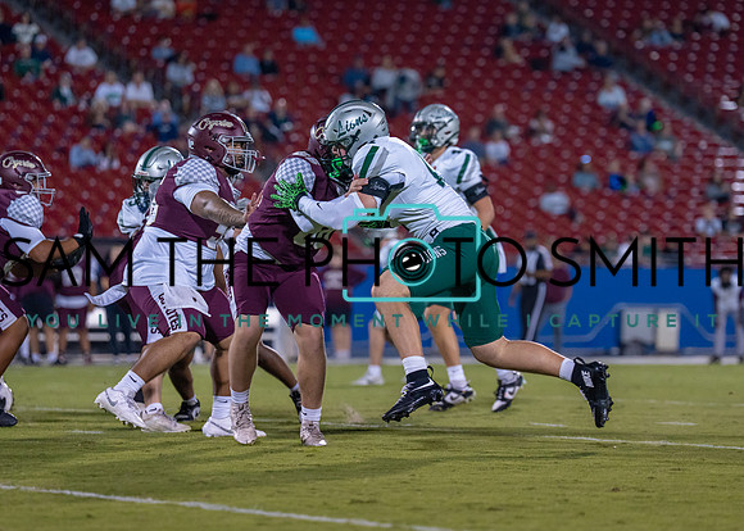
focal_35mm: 200
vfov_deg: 7.2
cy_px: 269
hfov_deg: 10.1
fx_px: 4228
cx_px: 431
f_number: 2.8
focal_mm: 146
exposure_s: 1/1600
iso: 1600
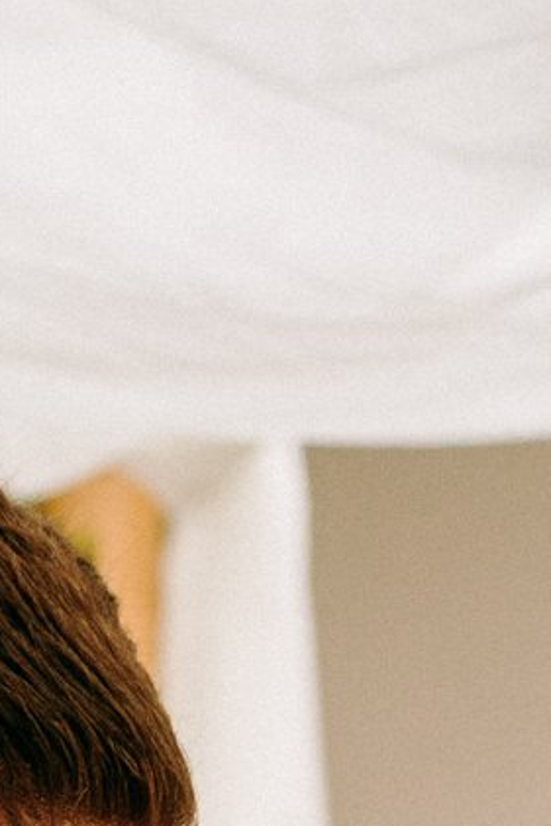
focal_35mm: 208
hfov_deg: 6.3
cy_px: 2413
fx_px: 4771
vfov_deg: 8.4
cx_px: -842
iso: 800
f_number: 2.8
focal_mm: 35
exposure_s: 1/250
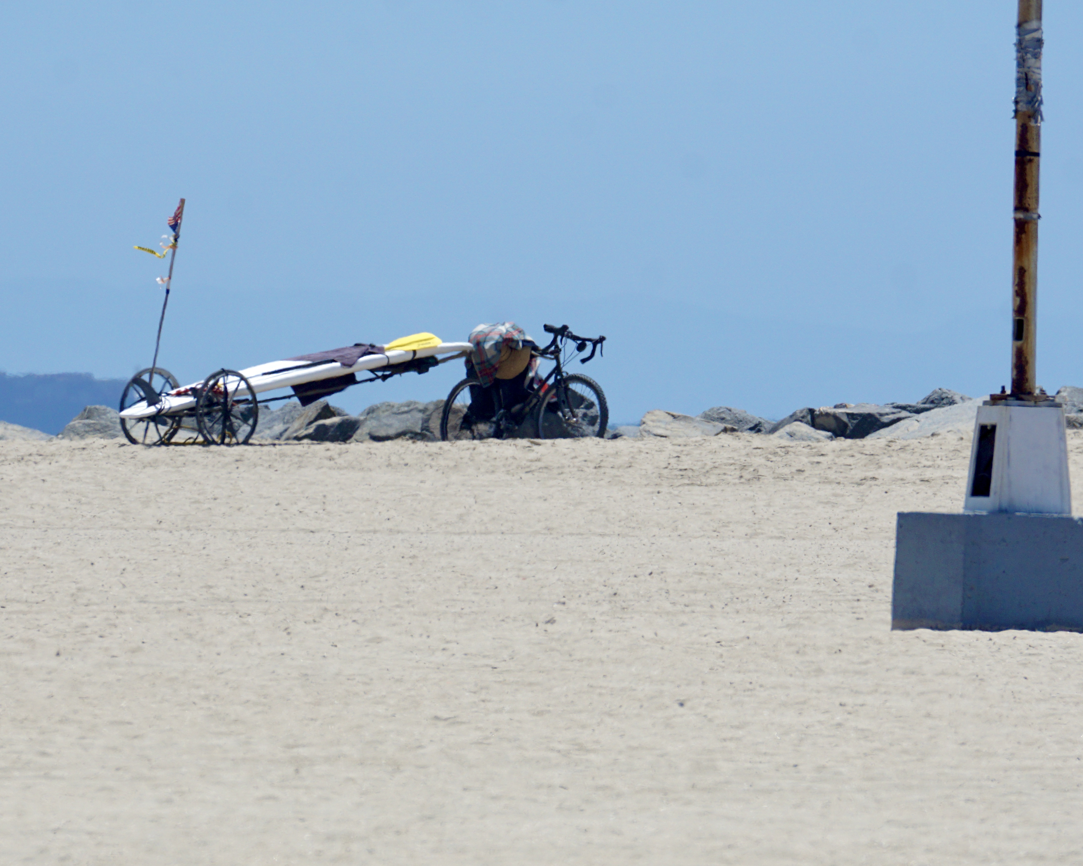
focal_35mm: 508
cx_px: 567
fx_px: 16282
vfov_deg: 3.0
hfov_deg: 3.8
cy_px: 432
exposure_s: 1/1000
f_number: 8
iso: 250
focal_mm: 300
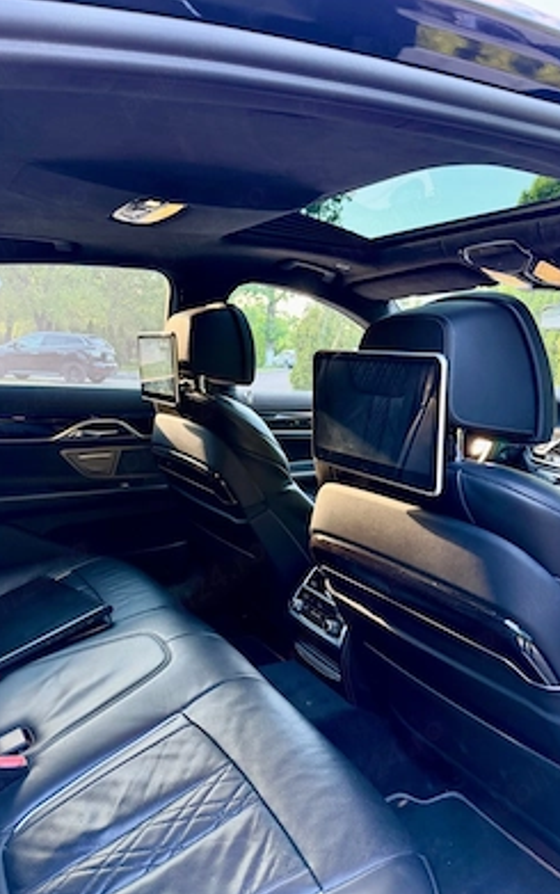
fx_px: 634
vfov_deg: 70.4
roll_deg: -3.1
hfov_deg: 47.5
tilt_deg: -8.1
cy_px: 446
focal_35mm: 26
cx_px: 238
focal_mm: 6.76
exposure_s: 1/73
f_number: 1.78
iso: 200
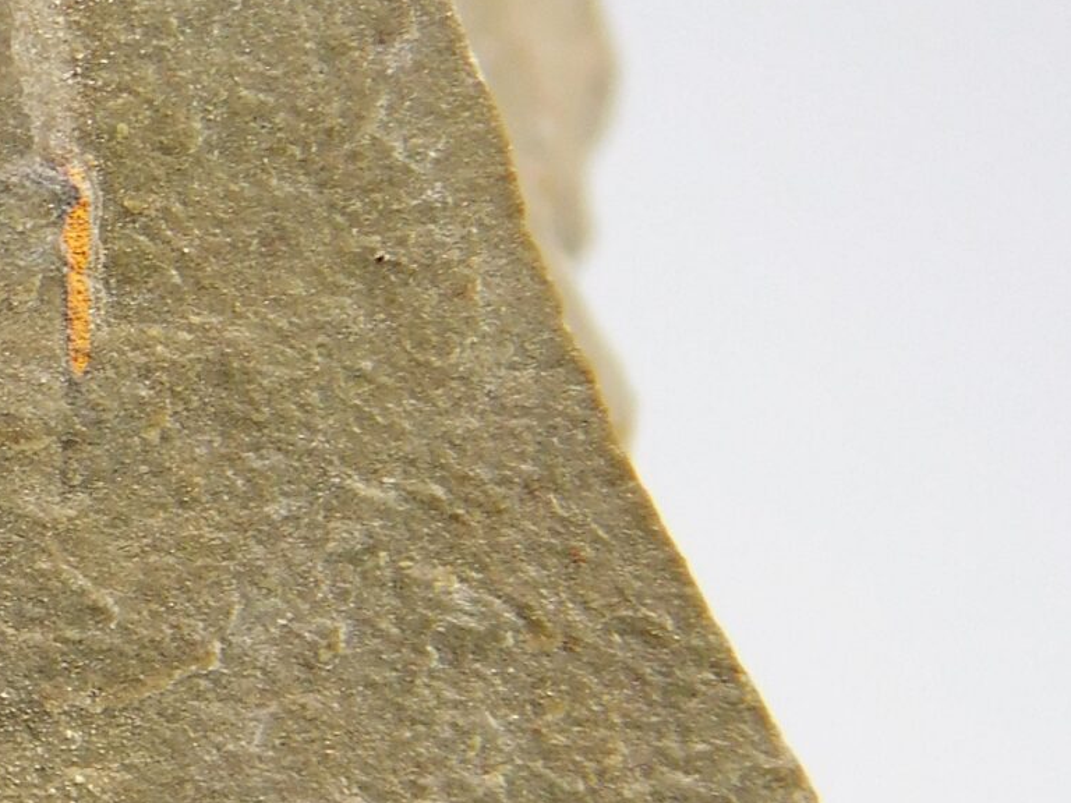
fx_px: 10210
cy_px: 541
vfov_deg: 4.5
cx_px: -619
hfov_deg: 5.9
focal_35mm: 330
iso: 125
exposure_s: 1/250
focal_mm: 17.6
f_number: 4.6
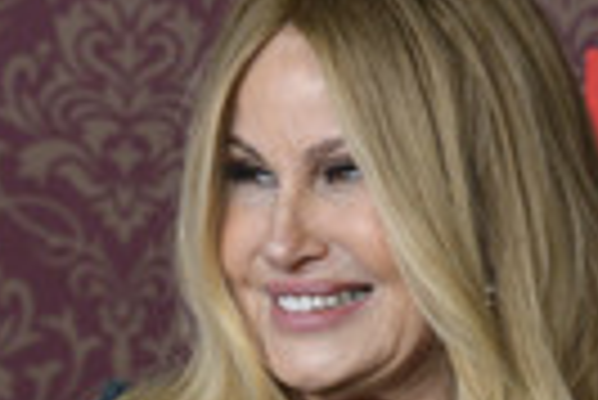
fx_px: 7300
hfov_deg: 4.7
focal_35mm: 439
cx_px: 333
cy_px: 557
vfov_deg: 3.1
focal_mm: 130
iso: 2000
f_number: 6.3
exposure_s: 1/320
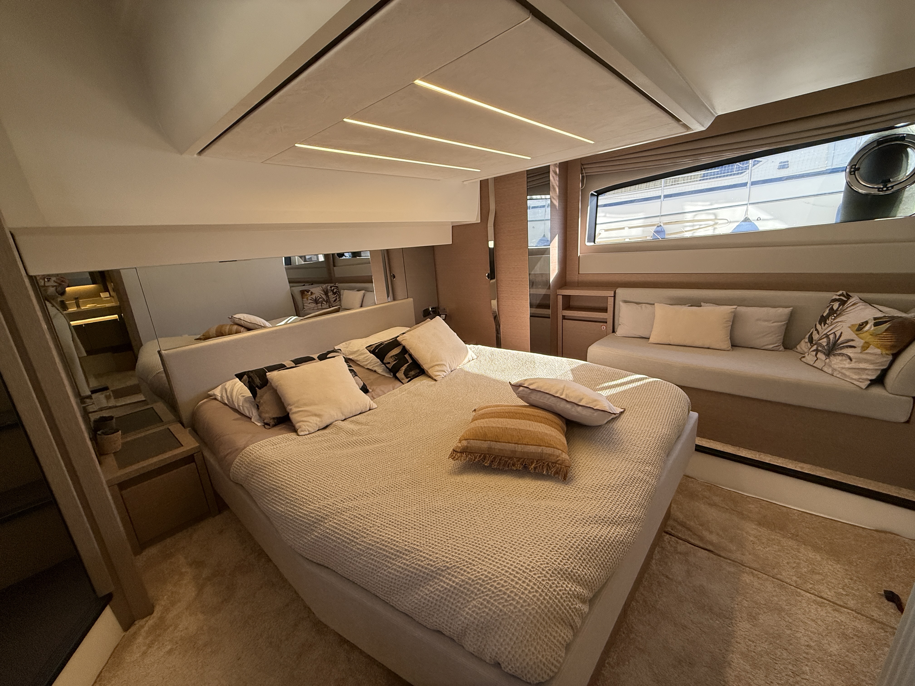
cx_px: 458
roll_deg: +5.1
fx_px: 370
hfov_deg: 102.1
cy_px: 343
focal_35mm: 14
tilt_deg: -14.1
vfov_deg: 85.7
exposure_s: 1/99
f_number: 2.2
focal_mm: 2.22
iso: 160
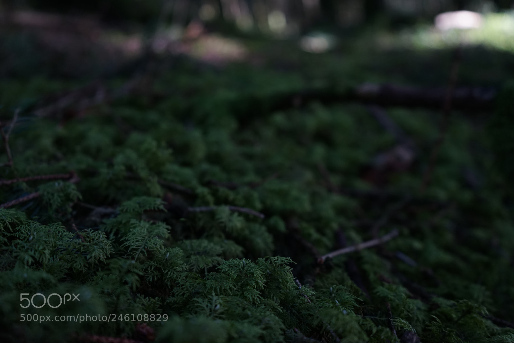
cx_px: 257
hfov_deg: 60.3
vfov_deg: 42.3
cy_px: 172
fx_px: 442
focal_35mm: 31
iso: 640
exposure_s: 1/160
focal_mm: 31
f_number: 4
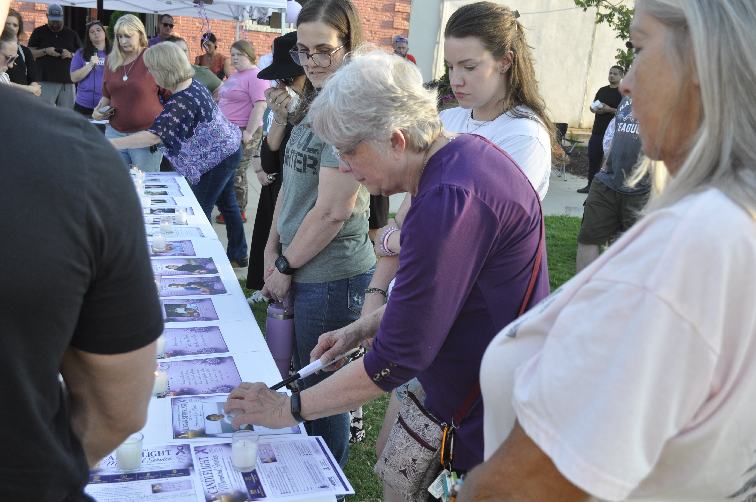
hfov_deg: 53.2
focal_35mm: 36
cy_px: 251
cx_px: 378
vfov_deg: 36.8
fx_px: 755
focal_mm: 24
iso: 400
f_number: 5.6
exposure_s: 1/250
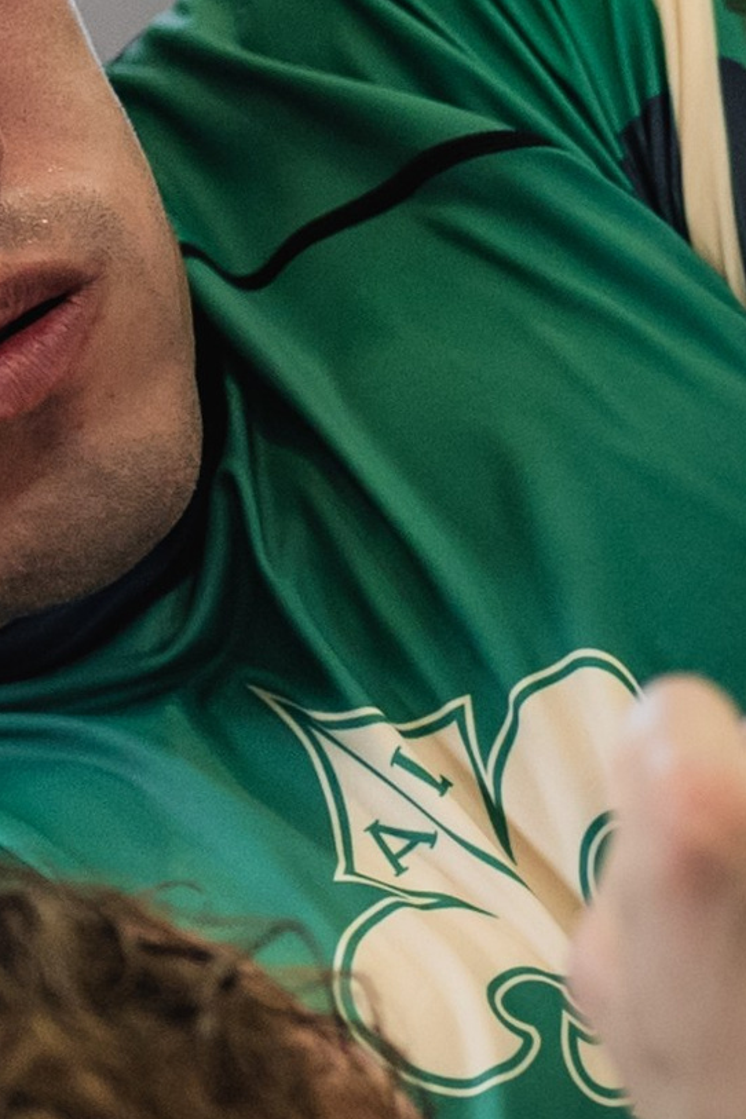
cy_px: 1003
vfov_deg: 5.7
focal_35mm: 364
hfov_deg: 3.8
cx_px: 1224
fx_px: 11313
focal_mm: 50
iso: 800
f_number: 1.2
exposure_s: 1/800
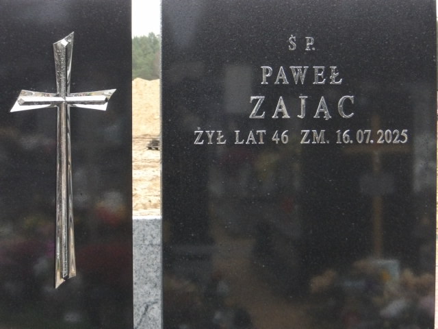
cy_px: 164
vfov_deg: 13.7
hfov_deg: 18.2
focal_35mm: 108
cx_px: 219
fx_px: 1367
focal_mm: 19.6
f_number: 6.6
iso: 800
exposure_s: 1/60
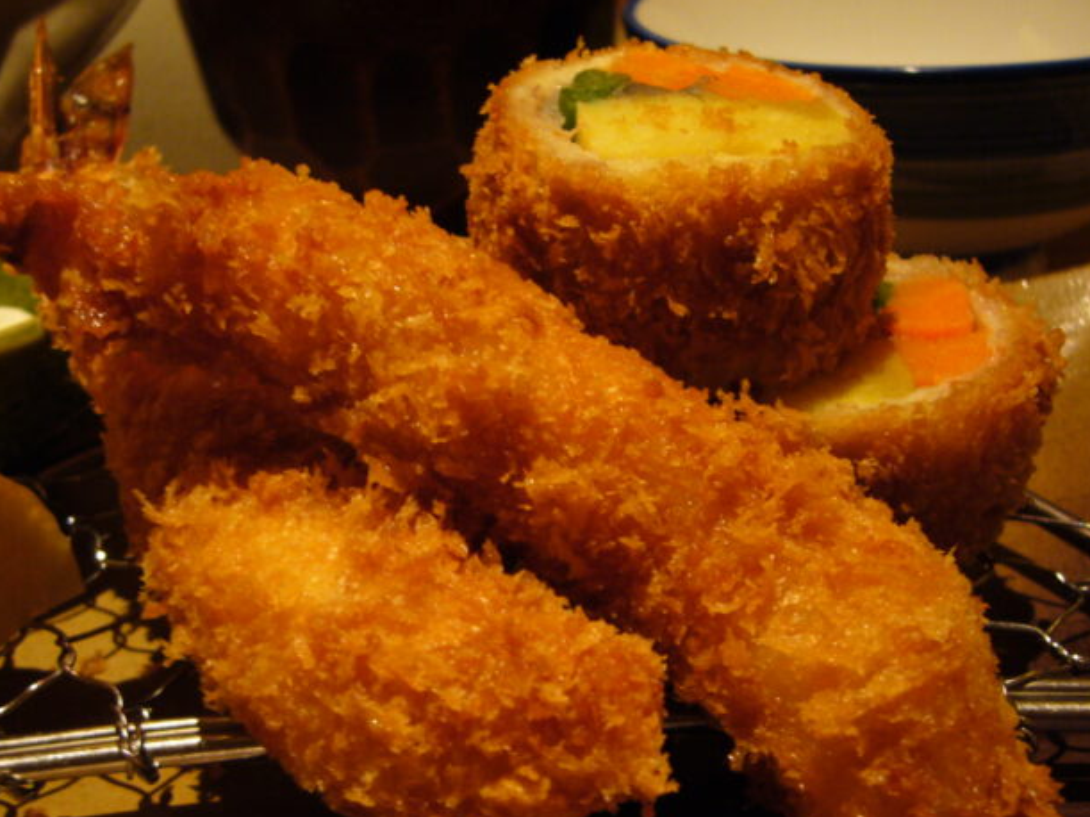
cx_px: 480
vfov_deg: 32.7
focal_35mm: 44
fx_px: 1385
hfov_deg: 42.9
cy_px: 499
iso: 200
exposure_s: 1/8
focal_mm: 5.8
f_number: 2.8
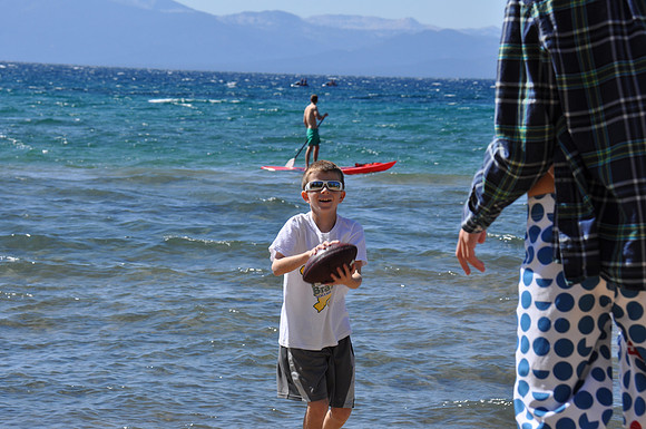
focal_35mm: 142
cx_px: 323
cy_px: 214
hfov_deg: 14.4
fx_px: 2553
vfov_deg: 9.6
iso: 200
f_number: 9
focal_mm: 95
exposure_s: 1/320
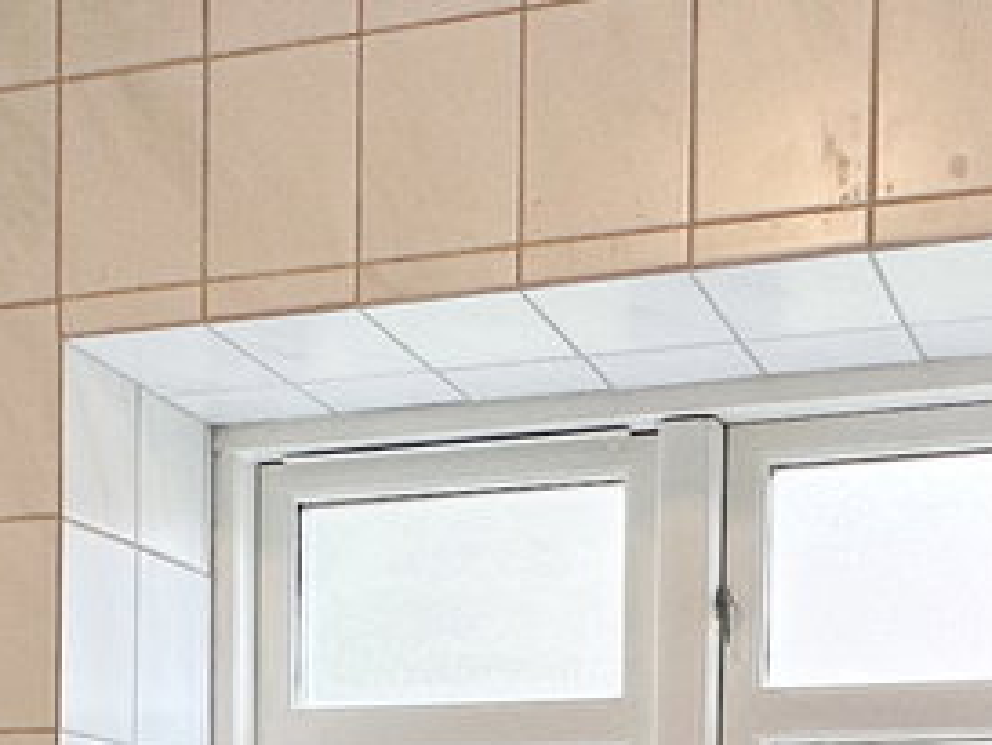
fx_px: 2351
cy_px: 1134
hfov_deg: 23.7
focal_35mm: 82
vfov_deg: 16.4
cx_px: 345
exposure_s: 1/100
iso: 80
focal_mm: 2.22
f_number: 2.2
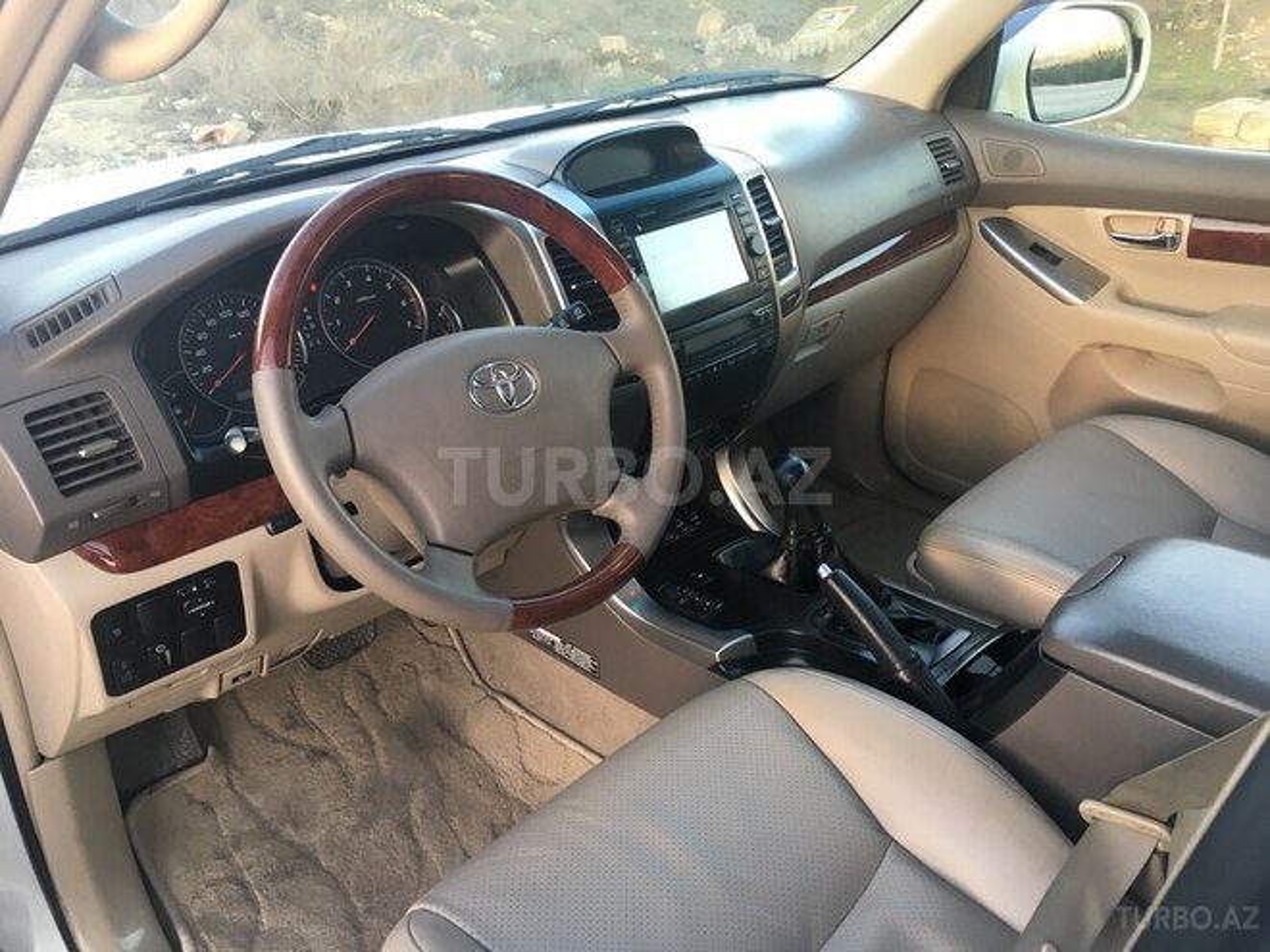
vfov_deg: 48.2
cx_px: 635
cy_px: 476
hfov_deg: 61.7
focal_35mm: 29
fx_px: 1064
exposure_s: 1/33
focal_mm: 4.15
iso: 32
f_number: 2.2
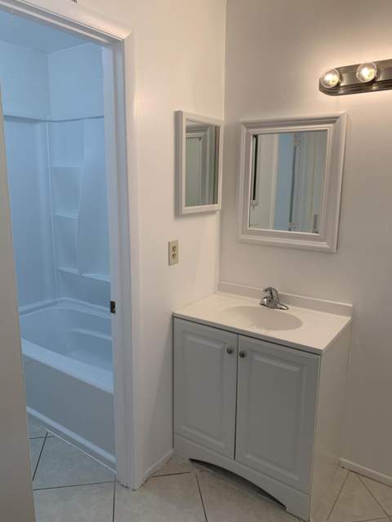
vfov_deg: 67.3
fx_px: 393
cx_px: 196
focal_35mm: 26
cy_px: 261
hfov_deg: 53.1
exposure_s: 1/120
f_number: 1.8
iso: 64
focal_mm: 4.25
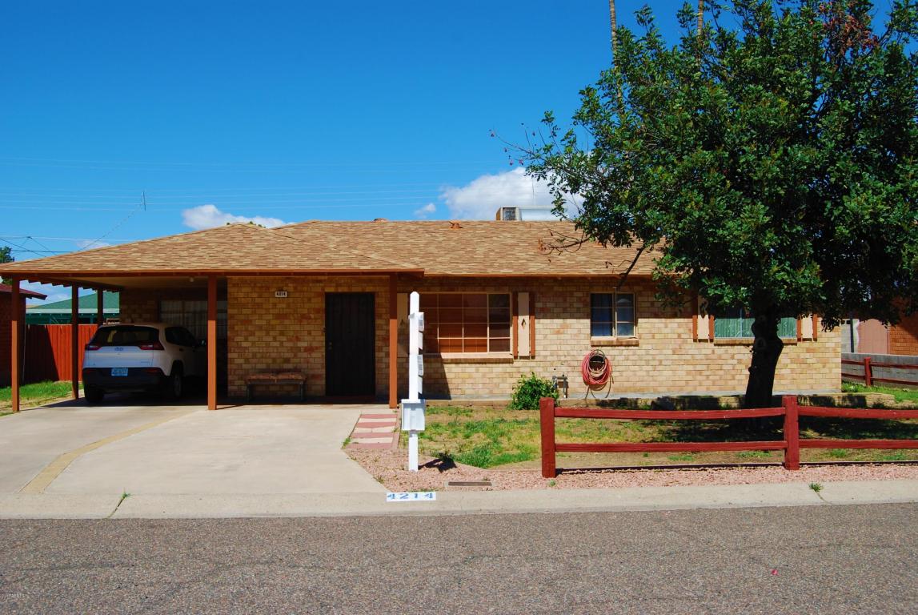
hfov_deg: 55.0
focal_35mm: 34
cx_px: 459
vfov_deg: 38.5
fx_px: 881
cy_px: 308
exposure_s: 1/250
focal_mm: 23
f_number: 8
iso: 100
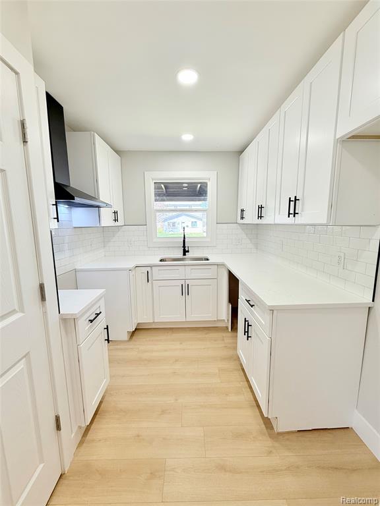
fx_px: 205
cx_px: 190
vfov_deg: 102.1
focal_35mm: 14
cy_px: 253
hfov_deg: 85.7
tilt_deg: -7.6
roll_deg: +0.1
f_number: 2.2
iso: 80
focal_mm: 2.22
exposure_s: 1/120
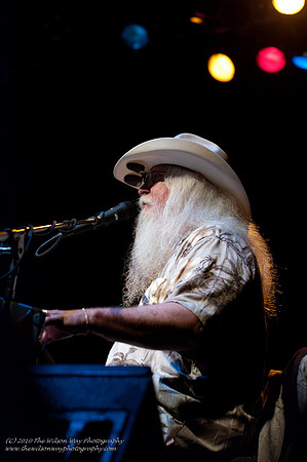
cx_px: 154
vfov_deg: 27.0
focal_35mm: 75
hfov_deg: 18.1
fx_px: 962
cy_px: 231
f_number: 2.8
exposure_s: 1/90
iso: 800
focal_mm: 50
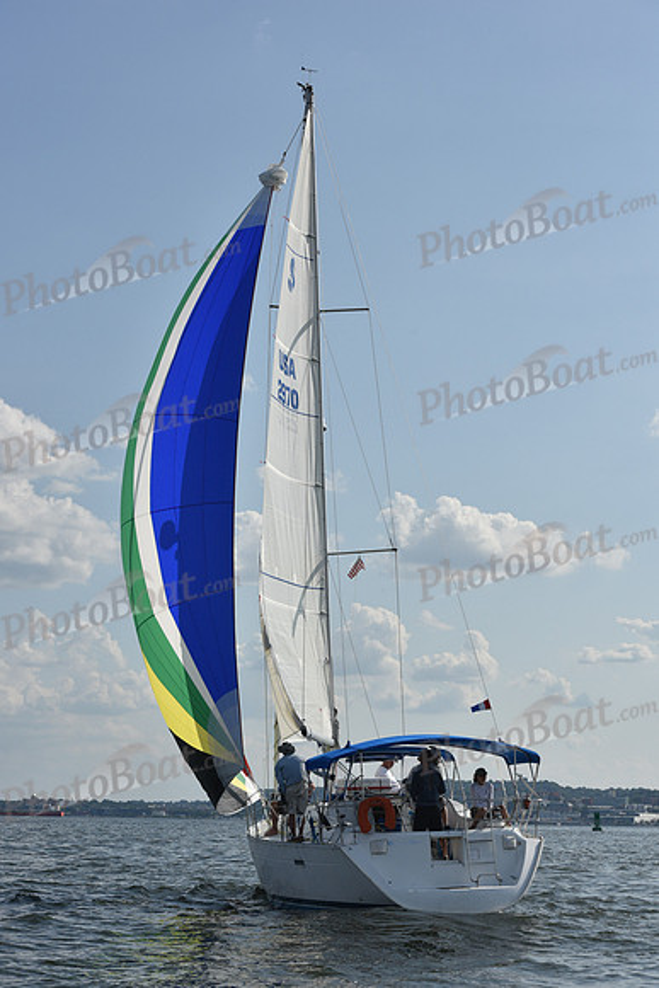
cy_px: 494
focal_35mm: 70
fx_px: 1921
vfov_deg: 28.8
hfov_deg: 19.5
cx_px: 330
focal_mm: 70
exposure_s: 1/1250
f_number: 10
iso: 250
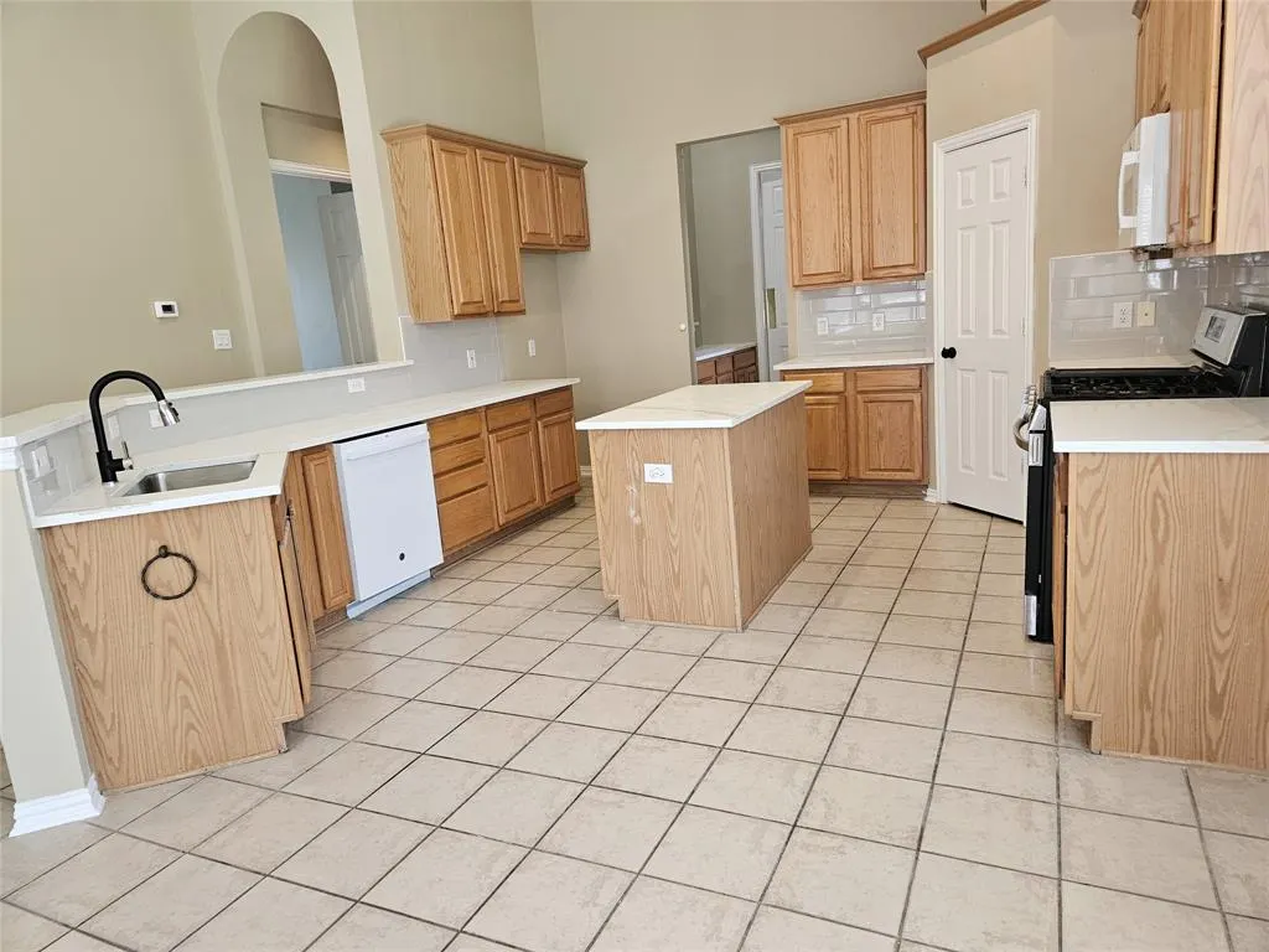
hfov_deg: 73.9
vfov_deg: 58.9
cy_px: 476
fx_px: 843
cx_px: 634
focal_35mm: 23
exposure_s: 1/120
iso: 200
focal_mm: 5.4
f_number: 1.8
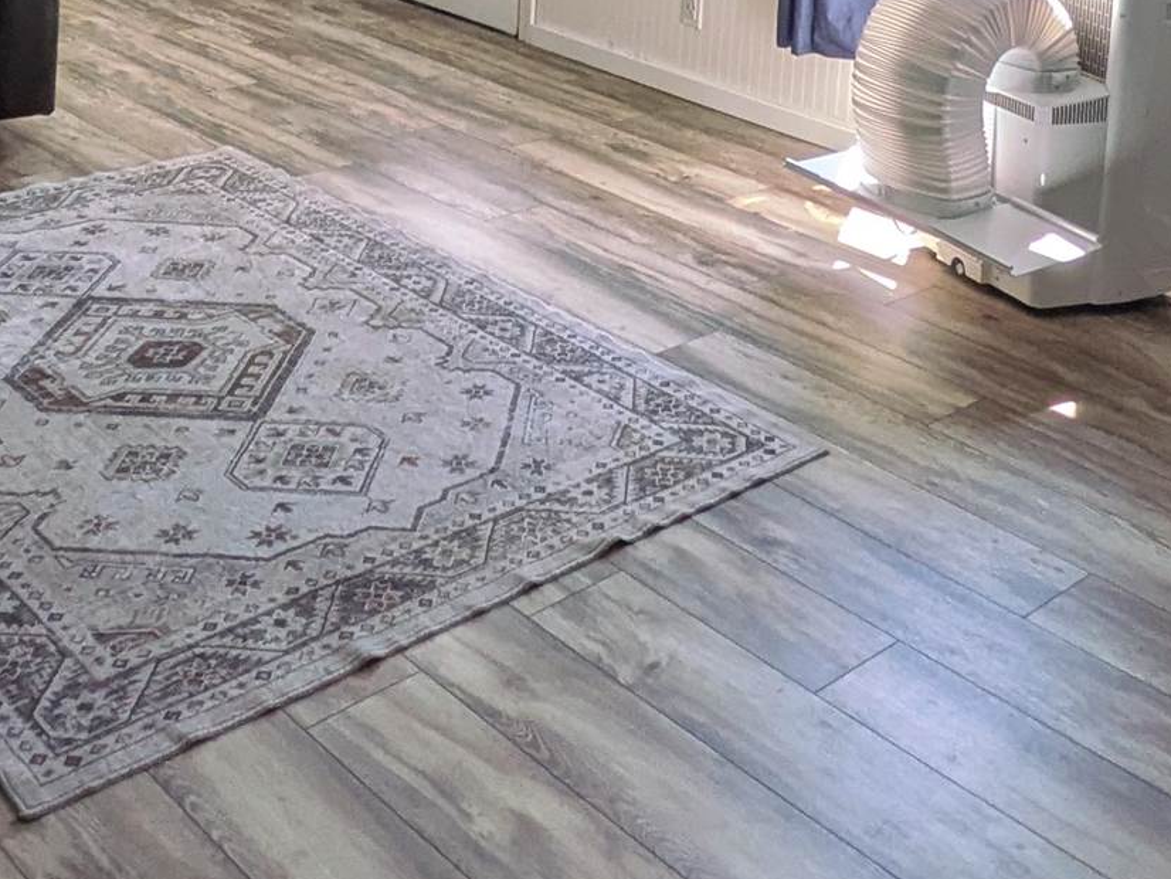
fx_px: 1760
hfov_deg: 36.8
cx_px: 517
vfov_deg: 24.7
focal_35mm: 52
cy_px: -234
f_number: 2.2
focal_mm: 1.83
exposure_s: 1/120
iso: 83
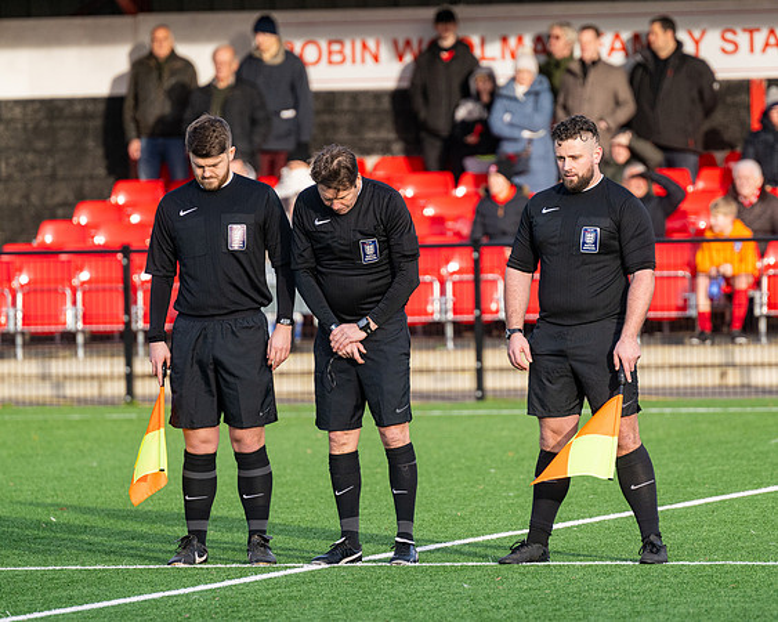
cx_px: 441
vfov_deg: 3.9
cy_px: 328
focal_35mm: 399
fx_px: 9176
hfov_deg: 4.9
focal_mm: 260
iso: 400
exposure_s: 1/1600
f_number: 4
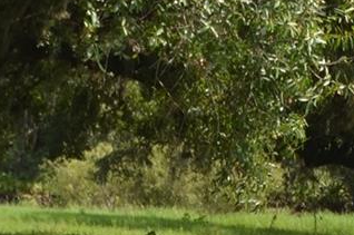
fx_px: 1777
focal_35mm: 181
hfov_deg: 10.0
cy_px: 205
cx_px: 833
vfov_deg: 7.5
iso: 160
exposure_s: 1/250
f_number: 8
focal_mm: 24
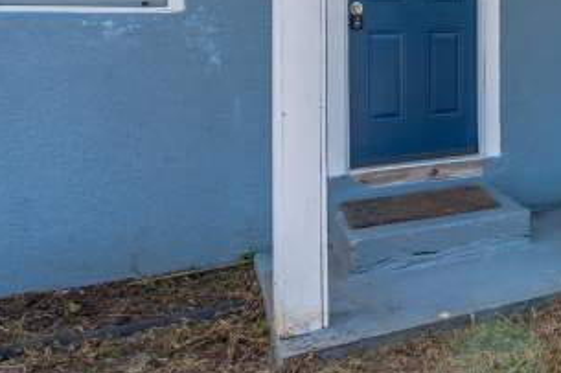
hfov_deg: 39.8
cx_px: 583
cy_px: 25
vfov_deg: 30.2
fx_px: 654
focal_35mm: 42
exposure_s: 1/20
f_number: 16
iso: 100
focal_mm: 16
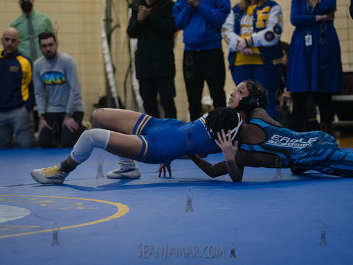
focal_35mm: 140
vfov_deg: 10.6
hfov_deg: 14.1
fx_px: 1427
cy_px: 144
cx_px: 166
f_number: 3.2
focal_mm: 105
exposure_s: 1/400
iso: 6400
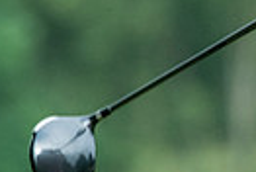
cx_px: 543
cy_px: -15
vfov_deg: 0.5
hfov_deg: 0.8
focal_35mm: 2581
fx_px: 18396
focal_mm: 390
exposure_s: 1/1000
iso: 1000
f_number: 6.3
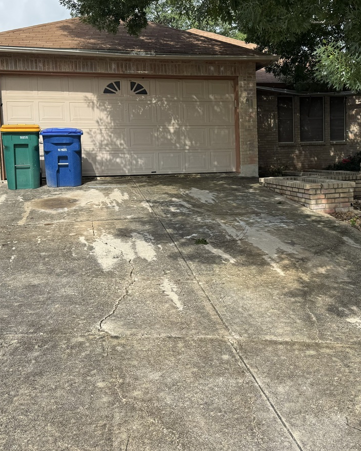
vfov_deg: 47.8
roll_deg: +1.7
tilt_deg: -5.8
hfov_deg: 38.6
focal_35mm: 38
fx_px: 508
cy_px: 194
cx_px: 247
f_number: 1.78
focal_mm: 6.76
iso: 80
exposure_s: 1/3802
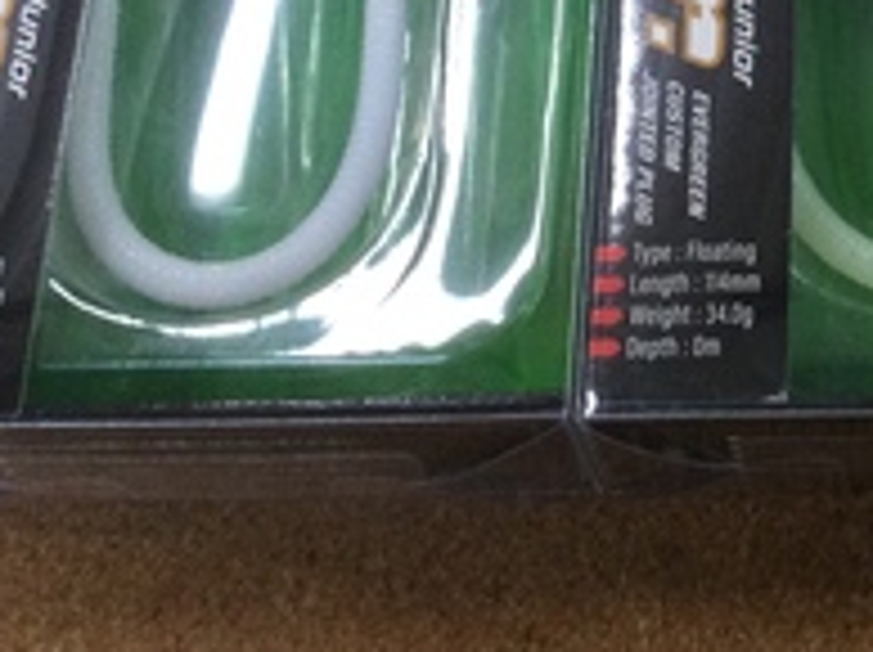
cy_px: -270
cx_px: 968
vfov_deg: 14.5
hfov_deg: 19.6
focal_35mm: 96
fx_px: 2418
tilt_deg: -60.3
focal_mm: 3.3
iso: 40
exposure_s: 1/30
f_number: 2.4
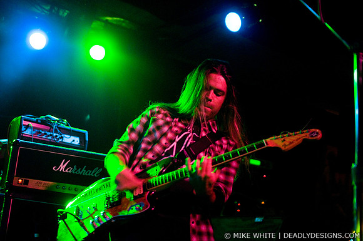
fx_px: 453
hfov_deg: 43.7
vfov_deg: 29.8
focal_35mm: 45
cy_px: 120
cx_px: 182
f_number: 1.6
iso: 1000
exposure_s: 1/80
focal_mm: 30
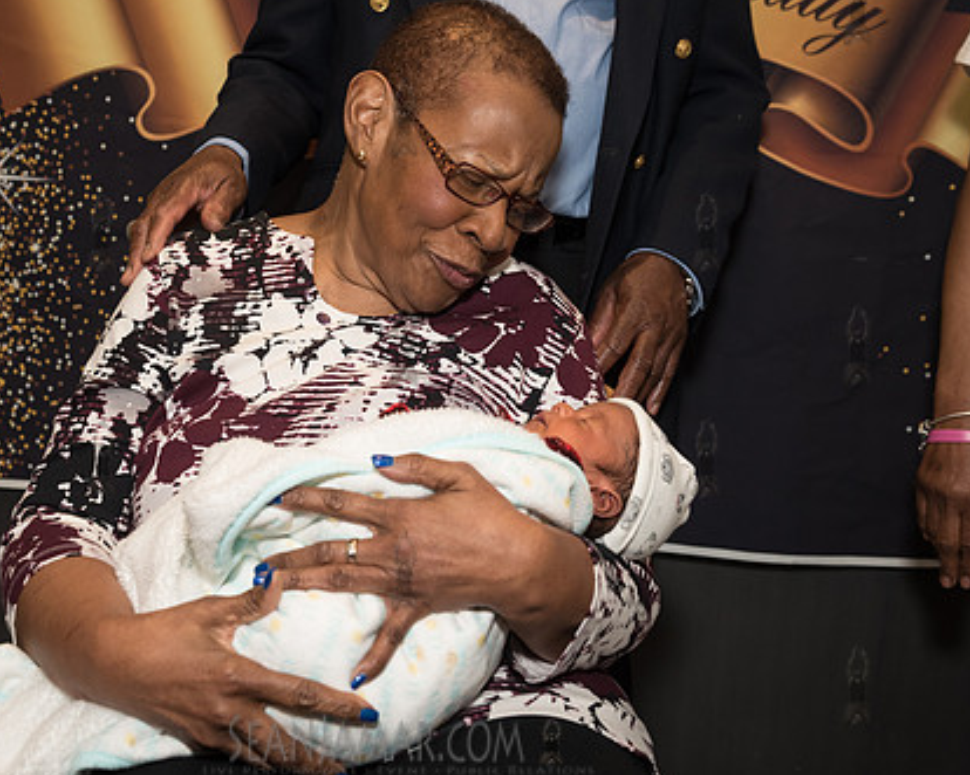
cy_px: 343
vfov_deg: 32.7
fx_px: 1320
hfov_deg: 40.2
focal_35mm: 46
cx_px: 403
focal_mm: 35
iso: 1250
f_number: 5
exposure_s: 1/320
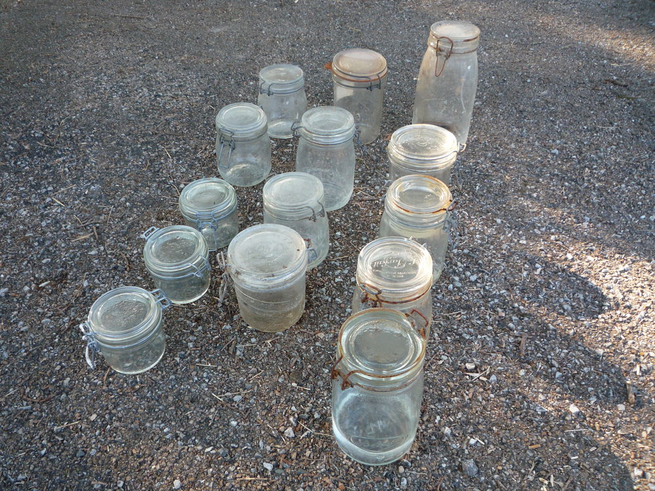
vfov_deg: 46.8
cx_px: 328
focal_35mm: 30
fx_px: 568
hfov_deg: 60.0
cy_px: 246
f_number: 3.3
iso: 100
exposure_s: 1/50
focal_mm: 5.2
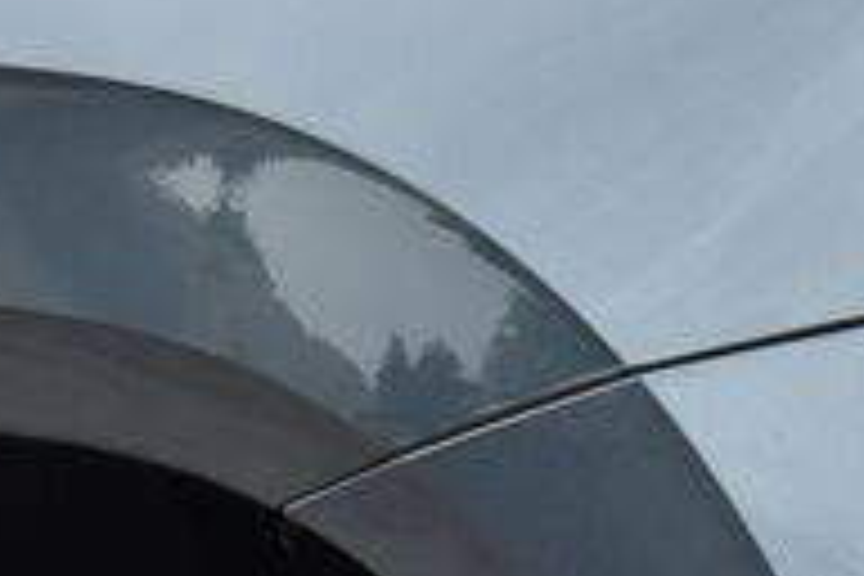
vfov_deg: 2.2
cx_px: 720
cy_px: 423
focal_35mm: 639
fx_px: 15335
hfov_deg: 3.2
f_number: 8
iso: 500
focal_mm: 120
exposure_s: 1/250
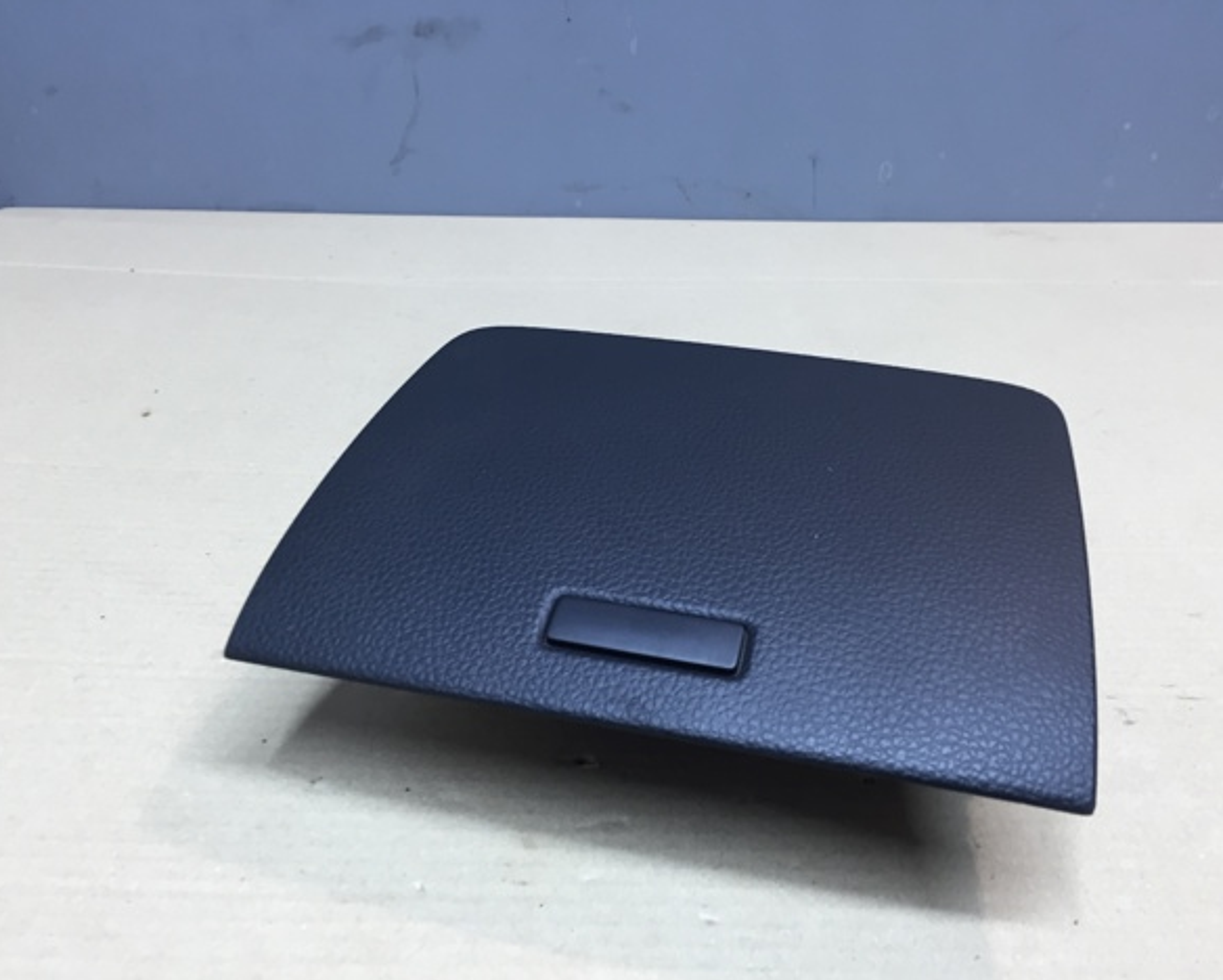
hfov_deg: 57.1
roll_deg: -2.0
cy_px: 494
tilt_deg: -27.3
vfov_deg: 47.2
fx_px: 1123
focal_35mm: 31
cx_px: 658
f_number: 2.2
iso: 80
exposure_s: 1/33
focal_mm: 4.15
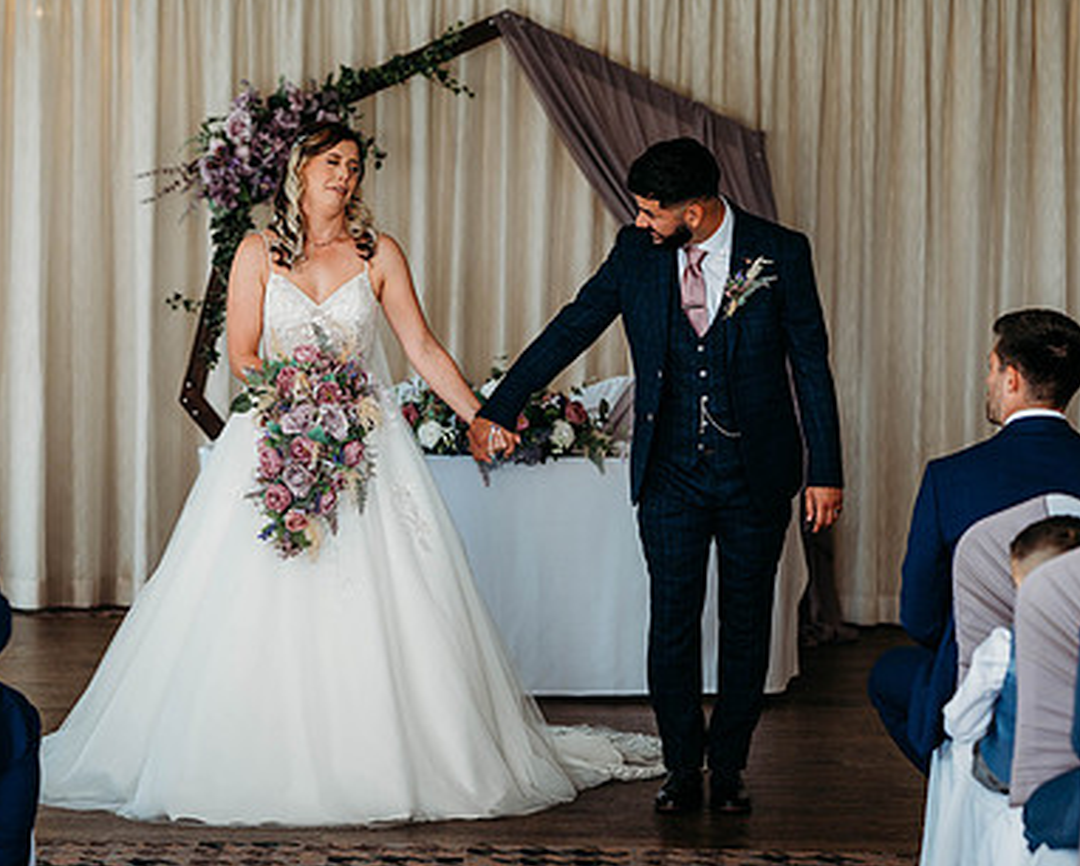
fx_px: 3870
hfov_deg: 15.9
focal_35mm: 121
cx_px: 506
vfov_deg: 12.8
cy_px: 467
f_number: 2.5
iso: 280
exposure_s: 1/200
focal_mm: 85
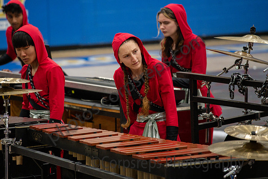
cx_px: 105
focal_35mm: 248
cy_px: 68
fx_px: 1849
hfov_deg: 8.3
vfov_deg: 5.5
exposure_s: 1/500
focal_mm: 200
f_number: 4
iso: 5000
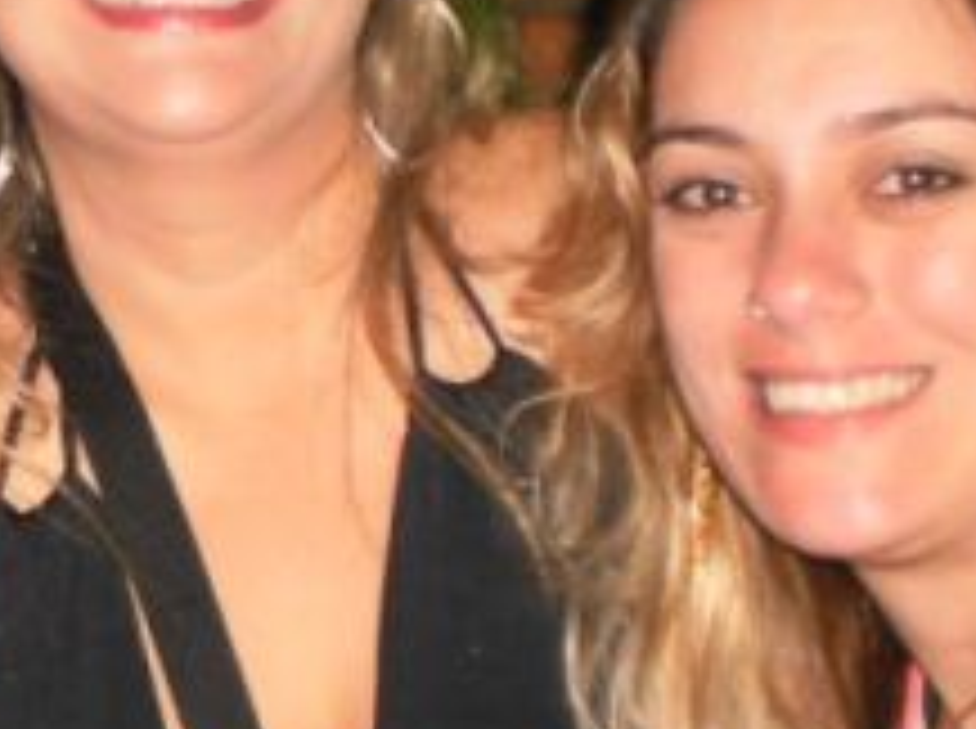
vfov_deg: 11.0
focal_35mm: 133
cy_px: -18
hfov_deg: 14.1
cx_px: -414
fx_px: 3744
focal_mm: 6.3
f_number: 3.1
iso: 200
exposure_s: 1/30
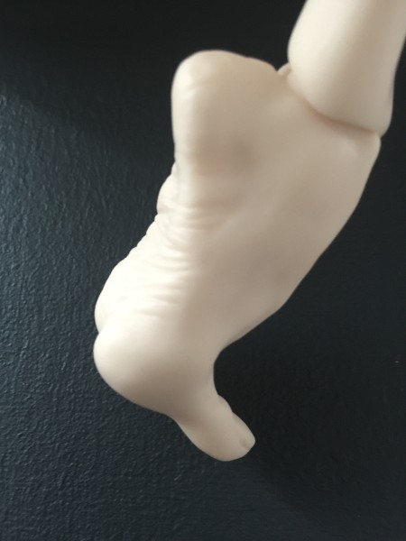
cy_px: 270
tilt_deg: -71.6
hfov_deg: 48.2
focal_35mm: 29
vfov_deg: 61.7
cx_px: 203
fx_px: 454
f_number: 2.2
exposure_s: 1/4
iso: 125
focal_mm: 4.15
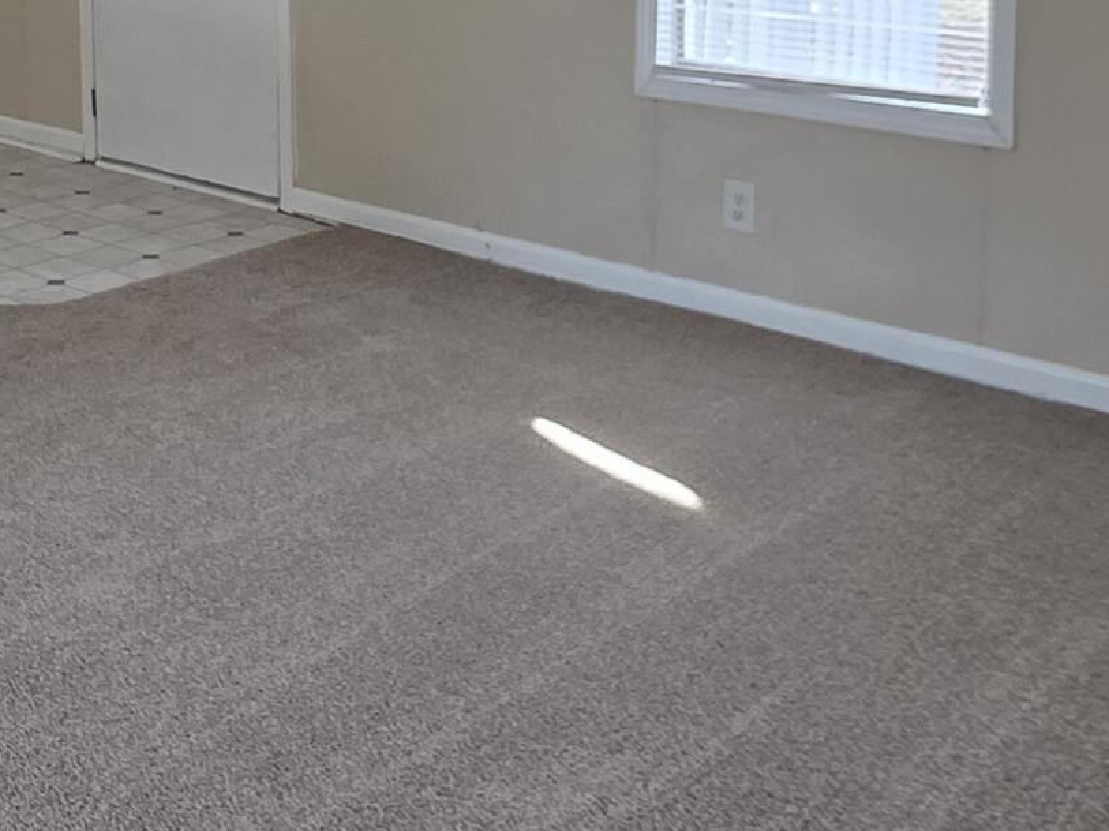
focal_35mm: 48
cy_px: -81
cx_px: 187
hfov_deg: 37.9
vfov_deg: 27.7
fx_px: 1537
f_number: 1.9
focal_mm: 2.2
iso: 125
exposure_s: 1/120
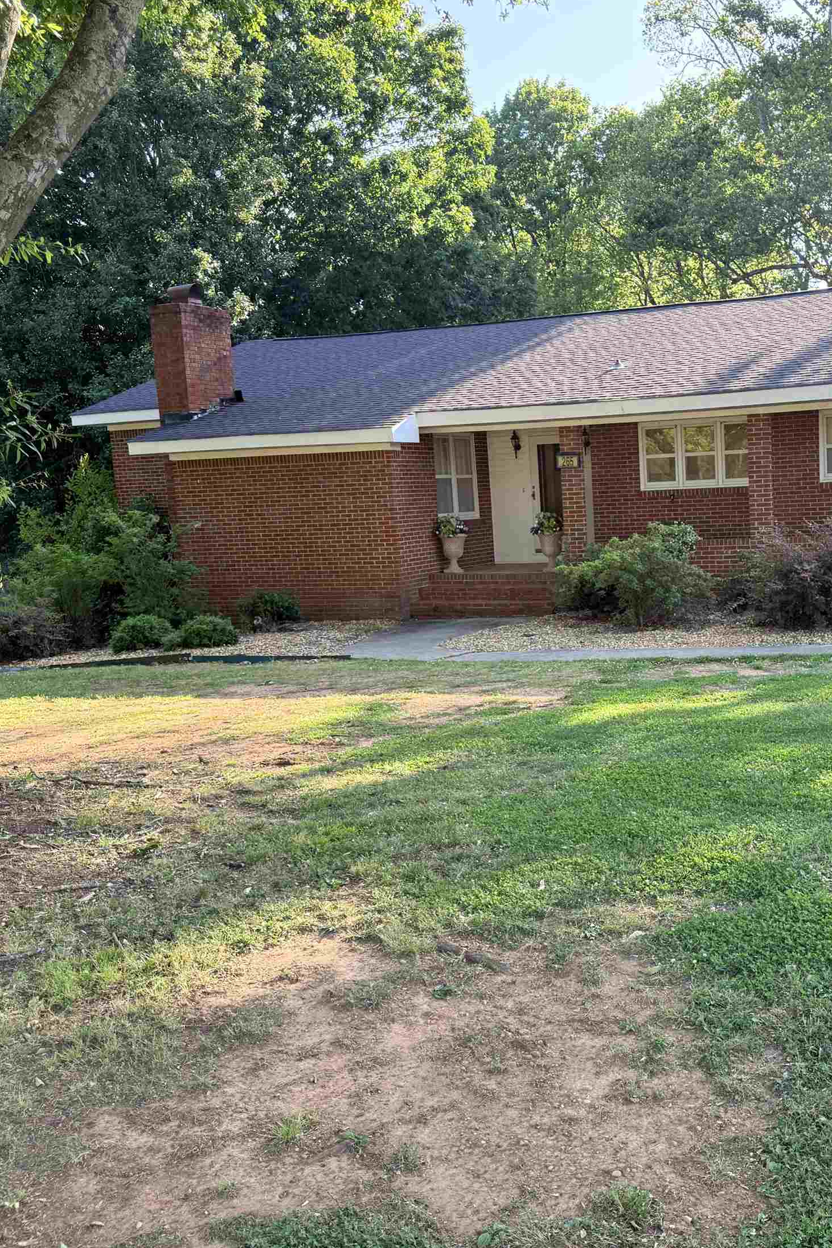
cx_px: 646
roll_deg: +2.6
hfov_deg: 36.8
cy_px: 652
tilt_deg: -7.4
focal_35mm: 35
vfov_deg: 54.4
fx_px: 1213
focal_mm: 6.76
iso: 100
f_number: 1.78
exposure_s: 1/405
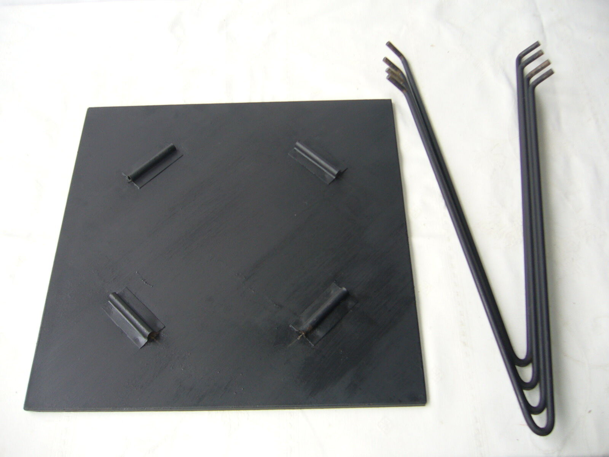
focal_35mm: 35
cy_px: 228
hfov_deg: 52.6
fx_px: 616
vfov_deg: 40.7
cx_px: 304
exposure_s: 1/60
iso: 80
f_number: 2.8
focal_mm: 5.8
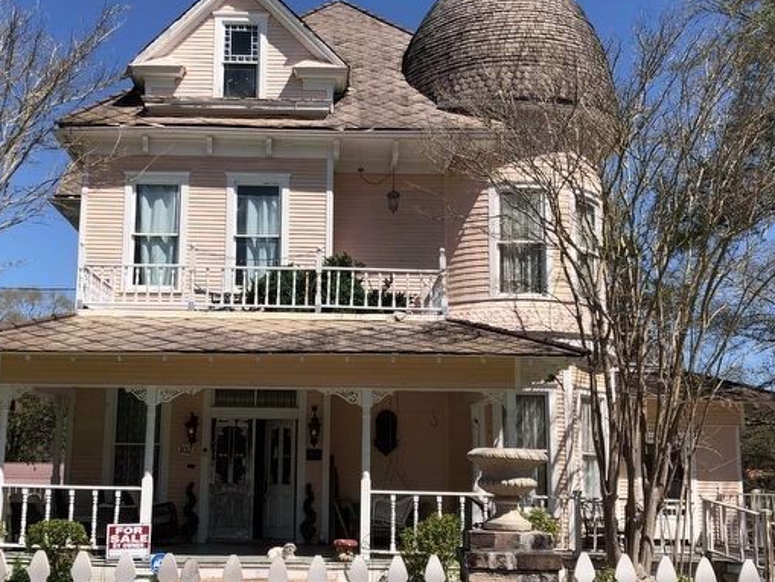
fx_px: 985
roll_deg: -1.0
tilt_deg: +9.6
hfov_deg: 42.8
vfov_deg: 32.8
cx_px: 321
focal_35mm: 44
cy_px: 338
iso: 20
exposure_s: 1/2315
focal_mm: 4
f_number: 1.8
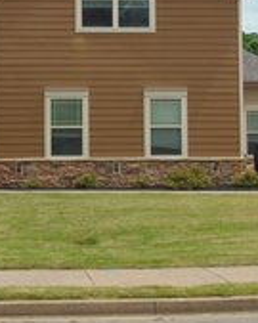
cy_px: 107
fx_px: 927
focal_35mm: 97
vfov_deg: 19.7
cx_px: 50
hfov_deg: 15.7
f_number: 8.7
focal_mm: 7.6
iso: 80
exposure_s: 1/200
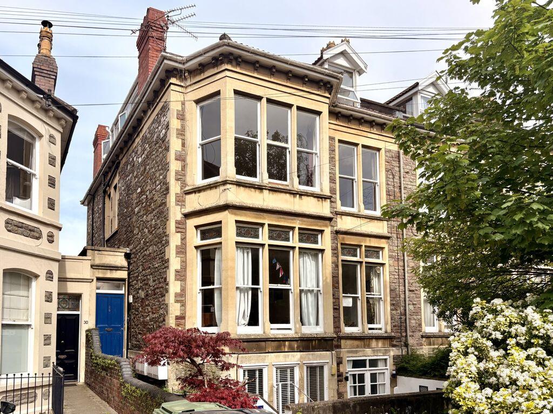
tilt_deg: +14.9
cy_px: 207
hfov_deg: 67.3
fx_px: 415
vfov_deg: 53.1
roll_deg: +0.0
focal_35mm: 26
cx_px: 276
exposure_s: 1/2747
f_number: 1.6
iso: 50
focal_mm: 5.96
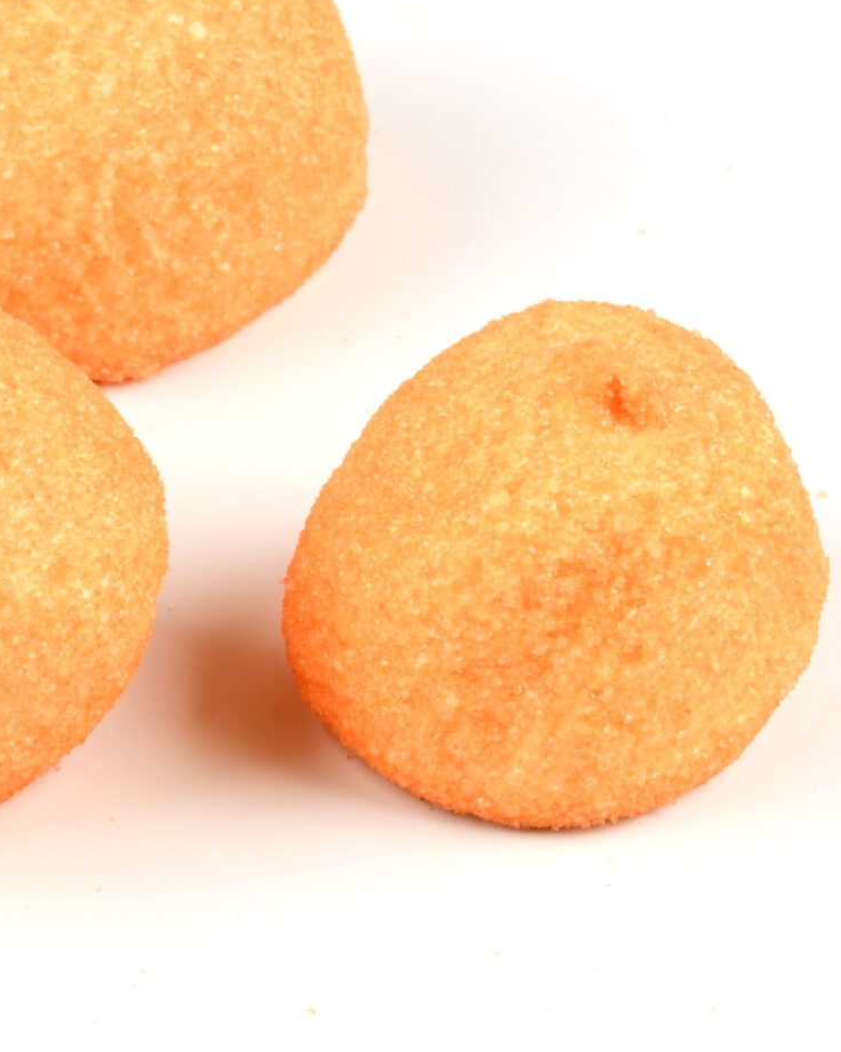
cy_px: 373
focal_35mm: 407
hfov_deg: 3.8
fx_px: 12669
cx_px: -7
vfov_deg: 4.8
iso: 100
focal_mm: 105
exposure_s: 1/3
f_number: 20
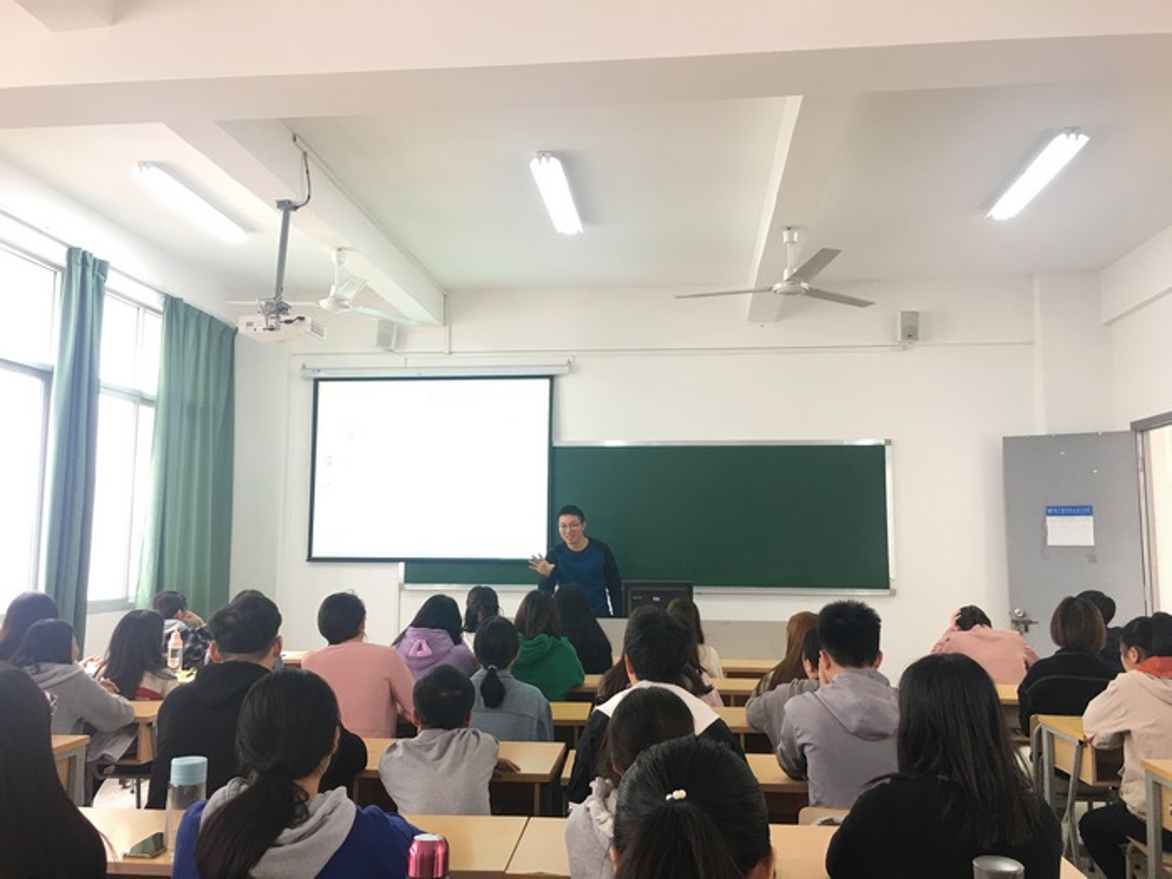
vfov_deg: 48.2
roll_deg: -0.4
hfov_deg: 61.7
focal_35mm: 29
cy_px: 440
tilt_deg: +7.9
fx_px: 982
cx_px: 586
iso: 40
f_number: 2.2
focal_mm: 4.15
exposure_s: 1/17
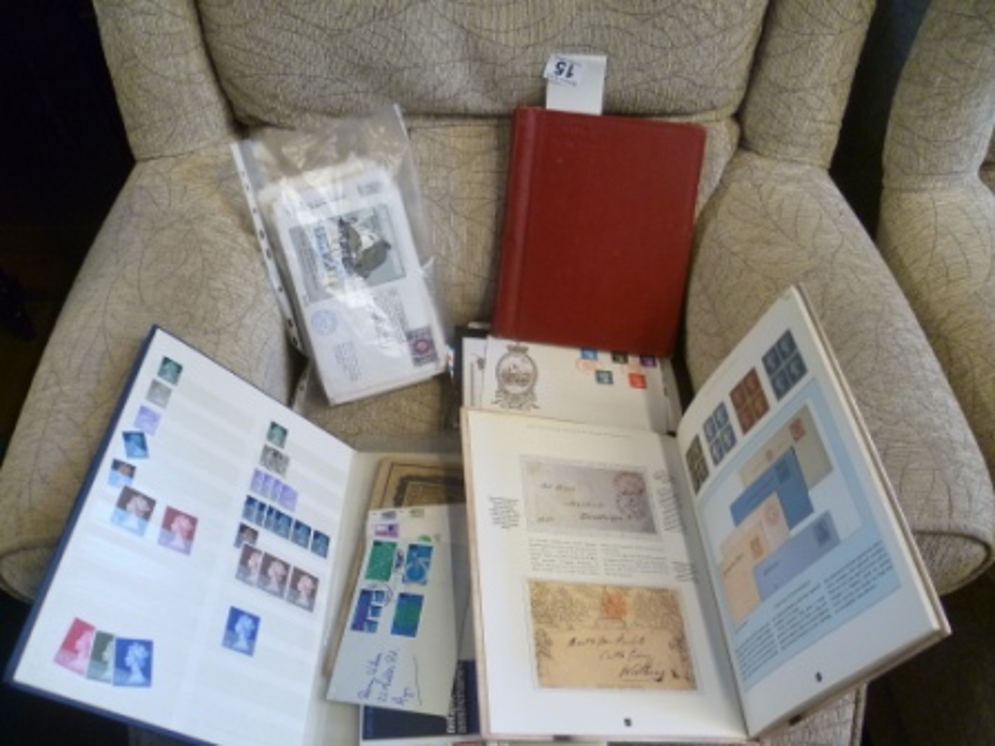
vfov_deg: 49.7
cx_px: 498
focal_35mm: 28
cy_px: 373
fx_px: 805
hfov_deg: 63.4
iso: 250
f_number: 2.8
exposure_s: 1/30
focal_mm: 5
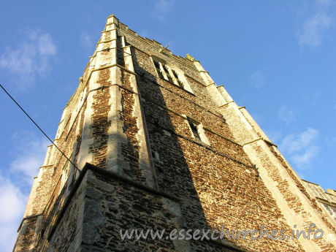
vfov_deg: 40.7
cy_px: 126
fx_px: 340
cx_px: 168
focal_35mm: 35
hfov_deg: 52.6
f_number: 4.5
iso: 50
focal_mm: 8.9
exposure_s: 1/117
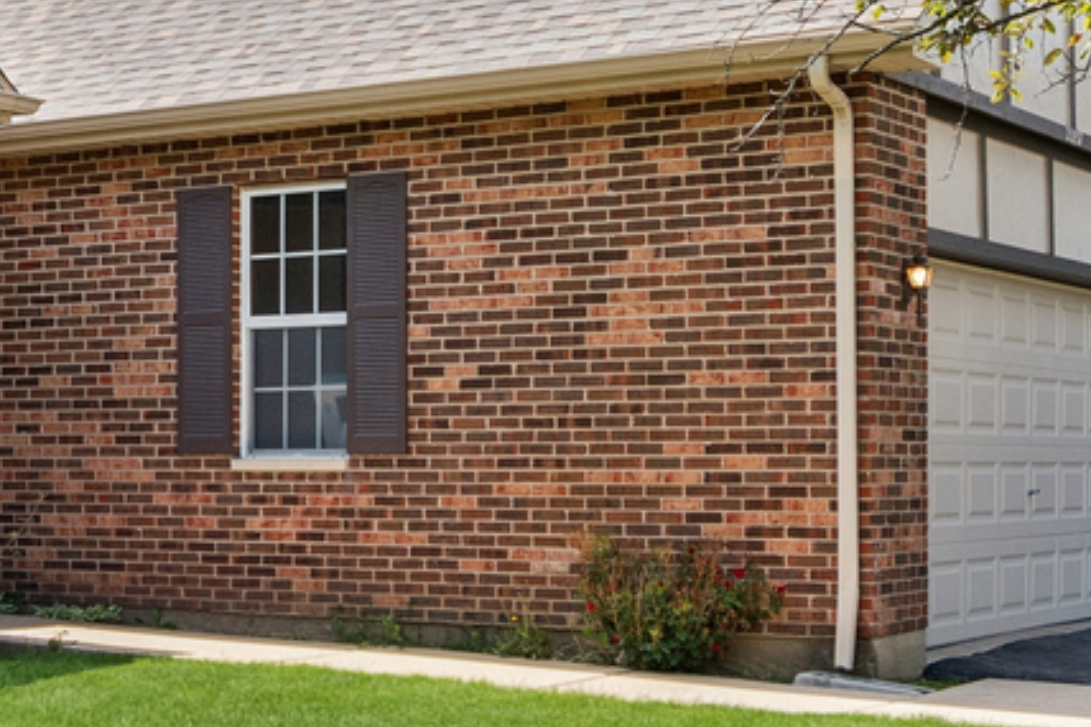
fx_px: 2238
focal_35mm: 74
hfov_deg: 26.5
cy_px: 383
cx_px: 120
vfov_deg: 18.4
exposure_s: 1/250
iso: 250
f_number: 8
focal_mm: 13
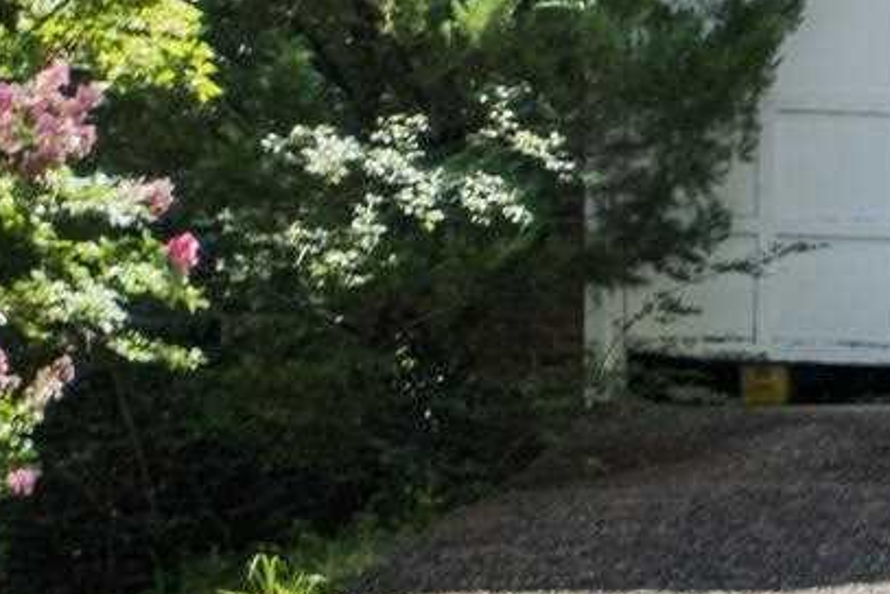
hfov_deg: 8.4
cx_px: 2255
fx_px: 5467
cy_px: -246
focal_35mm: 221
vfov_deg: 6.2
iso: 400
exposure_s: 1/320
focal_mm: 24
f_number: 4
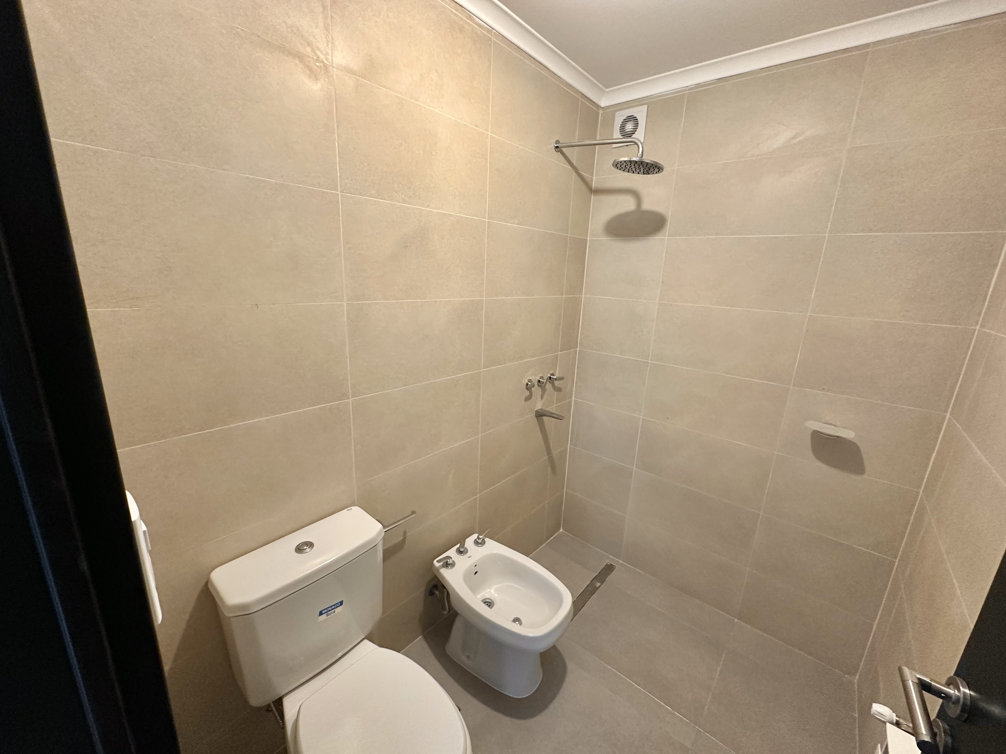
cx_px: 503
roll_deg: -3.1
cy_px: 377
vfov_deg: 85.7
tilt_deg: -15.3
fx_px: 407
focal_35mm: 14
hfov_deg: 102.1
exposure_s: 1/50
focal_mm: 2.22
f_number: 2.2
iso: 320
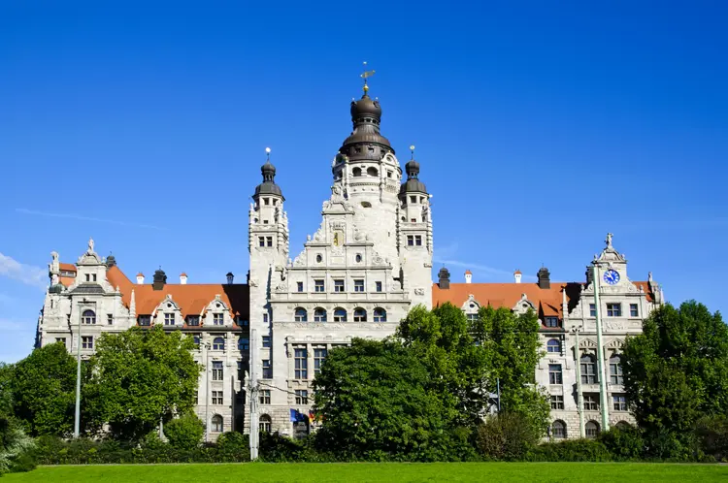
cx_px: 364
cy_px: 242
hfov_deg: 53.2
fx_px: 727
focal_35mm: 36
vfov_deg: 36.8
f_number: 8
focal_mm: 24
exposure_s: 1/500
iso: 200
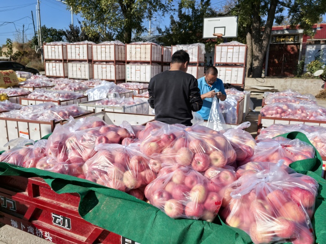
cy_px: 122
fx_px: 254
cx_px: 163
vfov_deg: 51.4
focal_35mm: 27
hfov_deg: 65.3
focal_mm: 5.75
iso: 50
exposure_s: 1/14286
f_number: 1.4
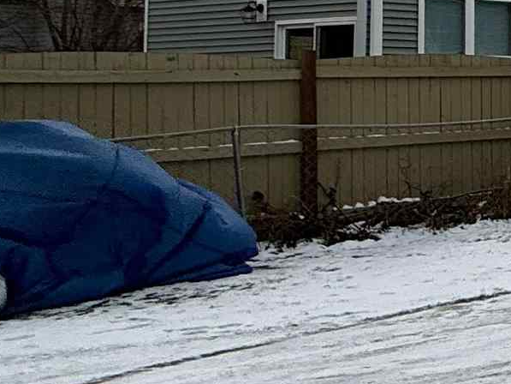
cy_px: 60
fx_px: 1063
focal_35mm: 72
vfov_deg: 20.2
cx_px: 1302
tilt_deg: +2.0
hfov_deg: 14.1
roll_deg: +1.2
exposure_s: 1/2320
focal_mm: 2.22
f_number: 2.2
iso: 50
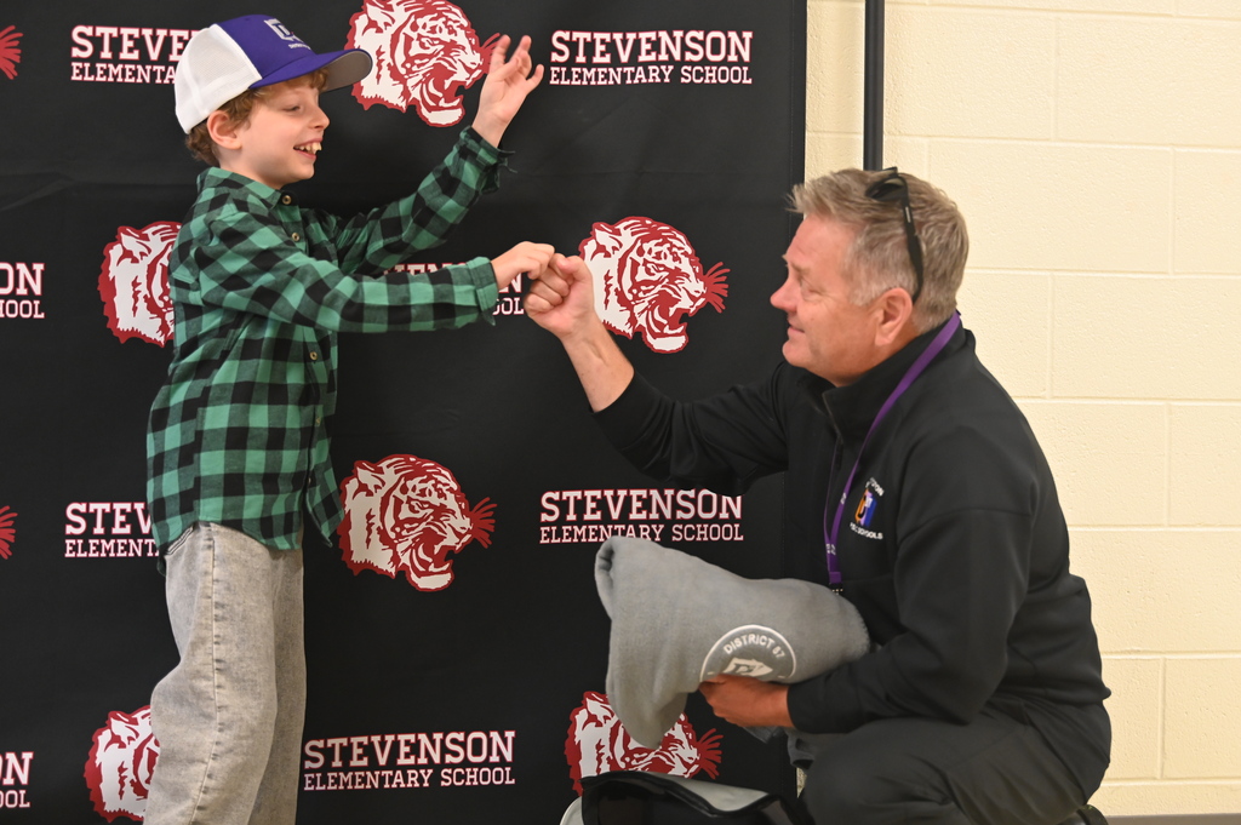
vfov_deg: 29.2
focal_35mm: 46
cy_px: 412
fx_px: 1584
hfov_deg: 42.8
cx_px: 620
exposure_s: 1/125
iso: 2000
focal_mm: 46
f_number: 2.8
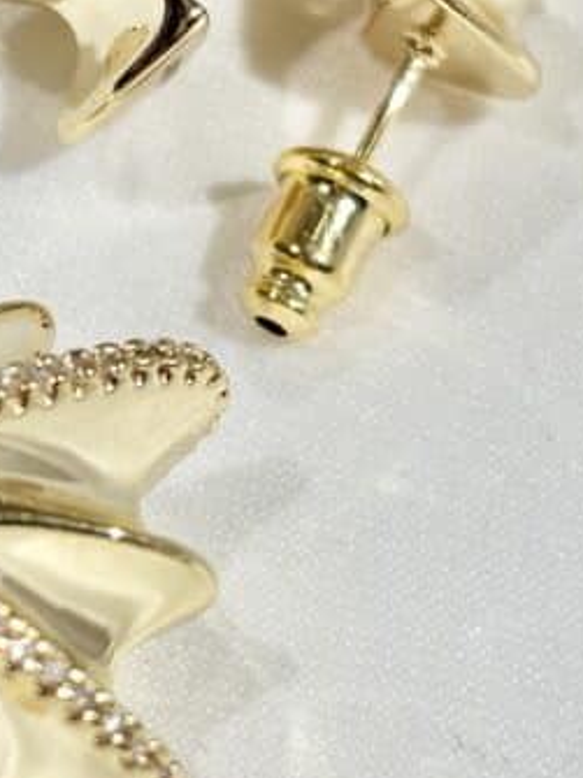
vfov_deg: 12.4
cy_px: 367
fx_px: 3573
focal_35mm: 159
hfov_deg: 9.3
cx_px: 58
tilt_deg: -49.4
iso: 32
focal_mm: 5.96
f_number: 1.6
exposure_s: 1/223
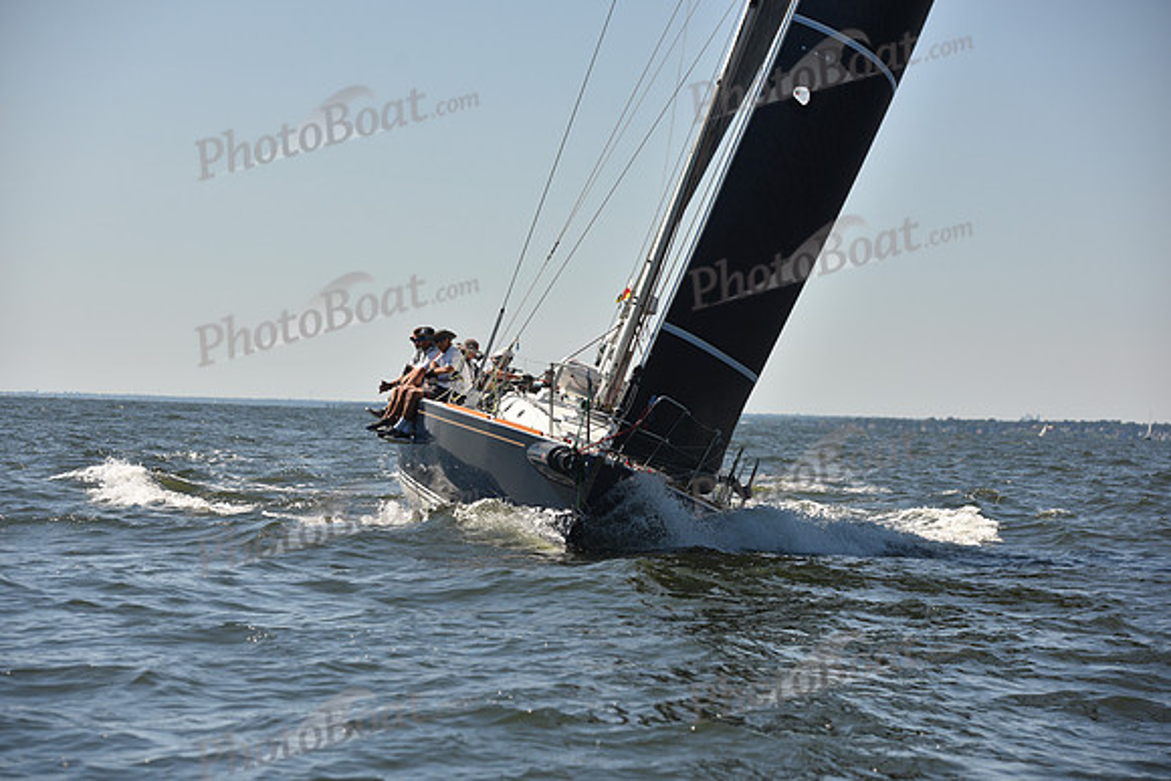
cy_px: 390
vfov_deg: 12.2
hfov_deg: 18.3
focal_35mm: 112
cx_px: 586
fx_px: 3644
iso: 250
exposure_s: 1/800
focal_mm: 112
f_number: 5
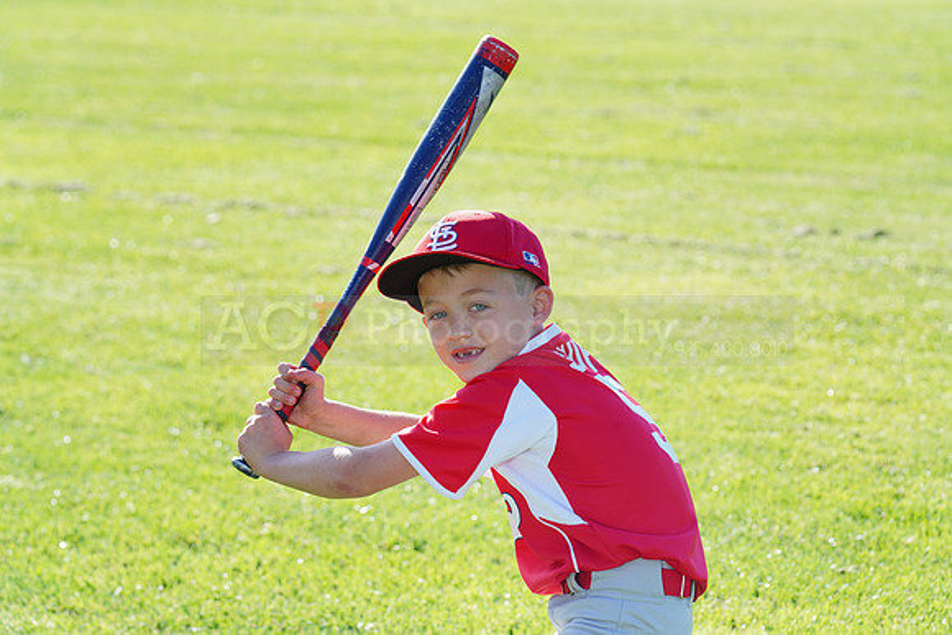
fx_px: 3782
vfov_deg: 9.6
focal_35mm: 143
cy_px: 318
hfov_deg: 14.3
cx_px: 476
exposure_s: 1/200
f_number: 8
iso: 200
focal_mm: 143
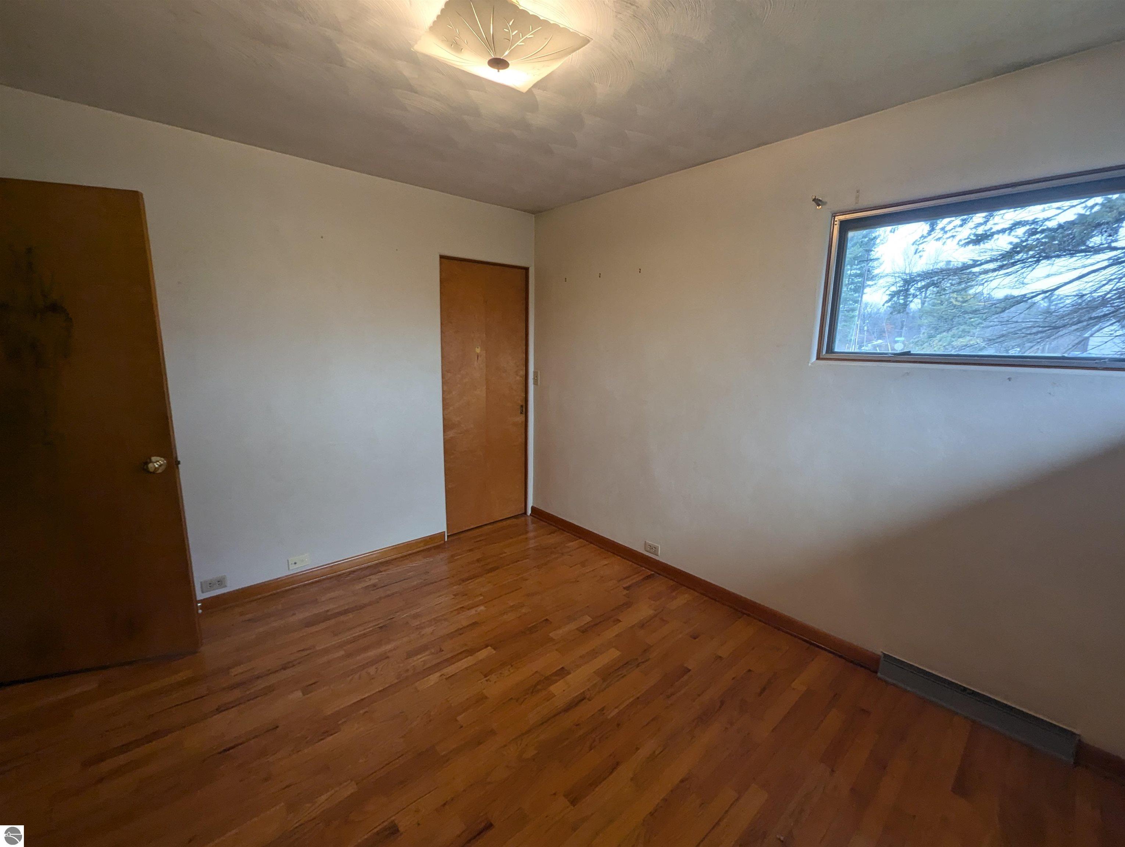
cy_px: 424
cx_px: 562
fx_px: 423
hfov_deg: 106.1
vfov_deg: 90.1
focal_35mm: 13
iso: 56
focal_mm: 1.95
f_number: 2.2
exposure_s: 1/60
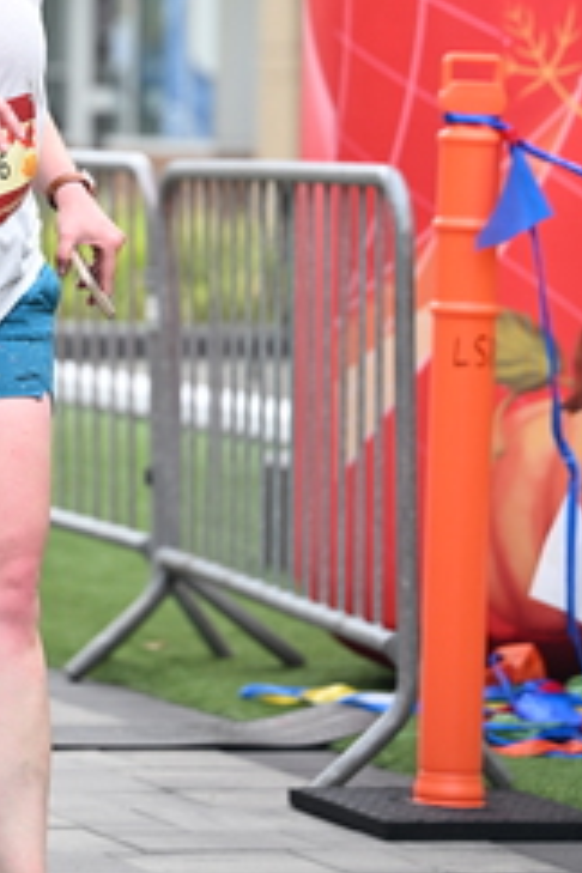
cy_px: -79
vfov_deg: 9.0
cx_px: 5
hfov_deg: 6.1
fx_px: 5480
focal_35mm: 226
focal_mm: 100
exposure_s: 1/2000
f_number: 2.8
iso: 640
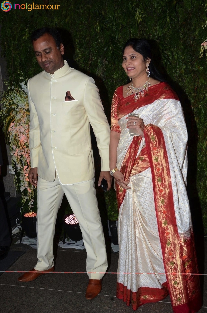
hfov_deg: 36.7
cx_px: 104
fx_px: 312
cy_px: 156
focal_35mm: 36
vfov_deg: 53.2
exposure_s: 1/125
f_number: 10
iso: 500
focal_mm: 24
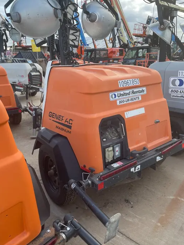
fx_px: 198
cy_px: 117
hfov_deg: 49.8
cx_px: 95
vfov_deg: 63.4
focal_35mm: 28
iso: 32
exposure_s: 1/485
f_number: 1.6
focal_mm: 4.2
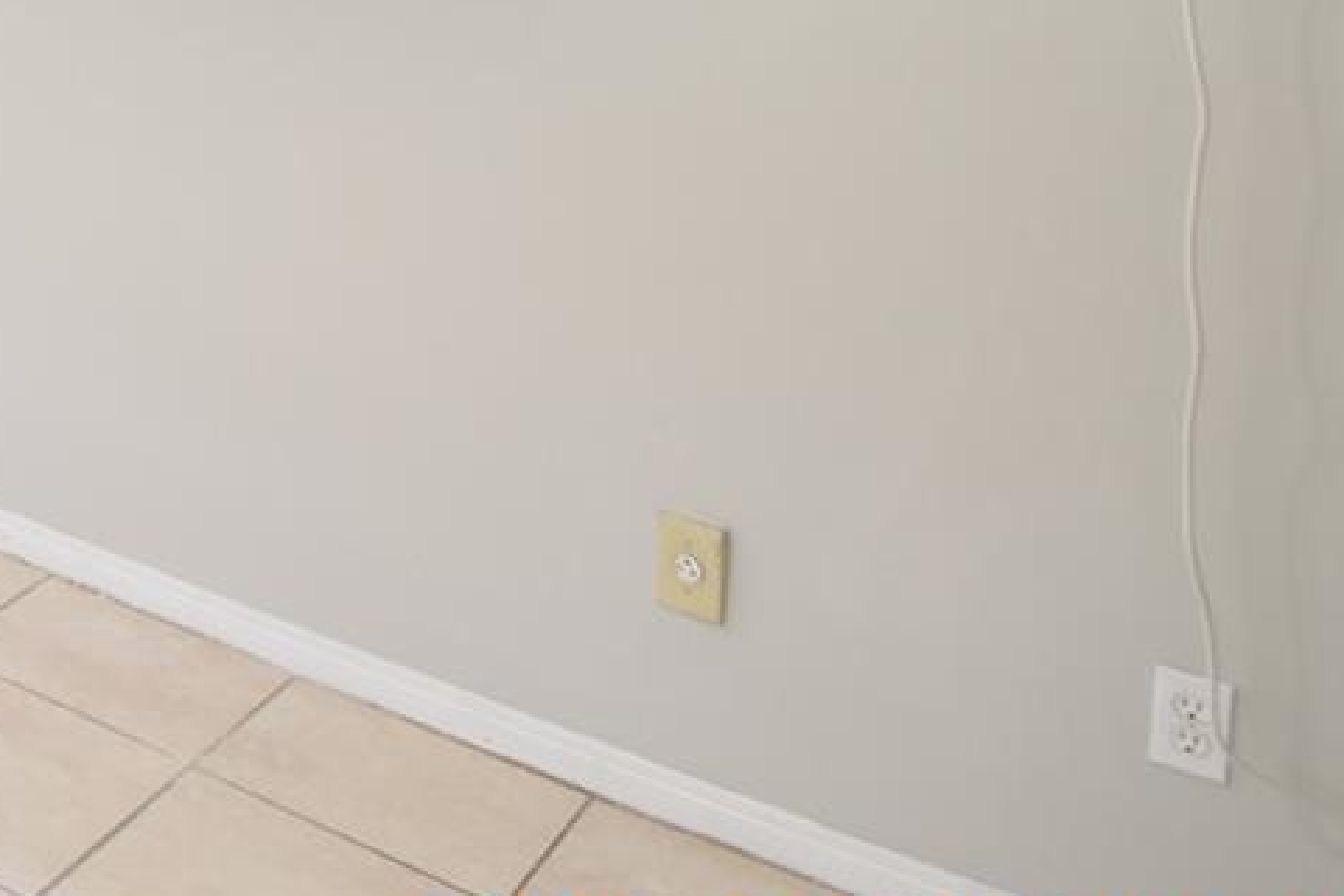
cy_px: -305
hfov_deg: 30.7
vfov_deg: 23.5
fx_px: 1867
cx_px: -423
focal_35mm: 50
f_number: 4
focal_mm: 10
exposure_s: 1/60
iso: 450
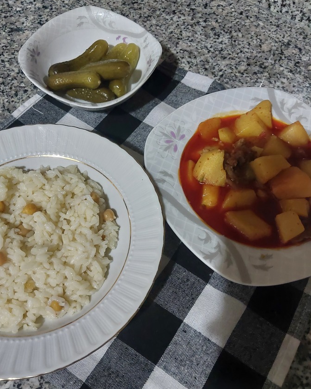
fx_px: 368
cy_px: 193
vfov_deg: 55.7
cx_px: 152
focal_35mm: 32
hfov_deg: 45.8
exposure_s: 1/33
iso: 400
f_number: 1.8
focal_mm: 4.6
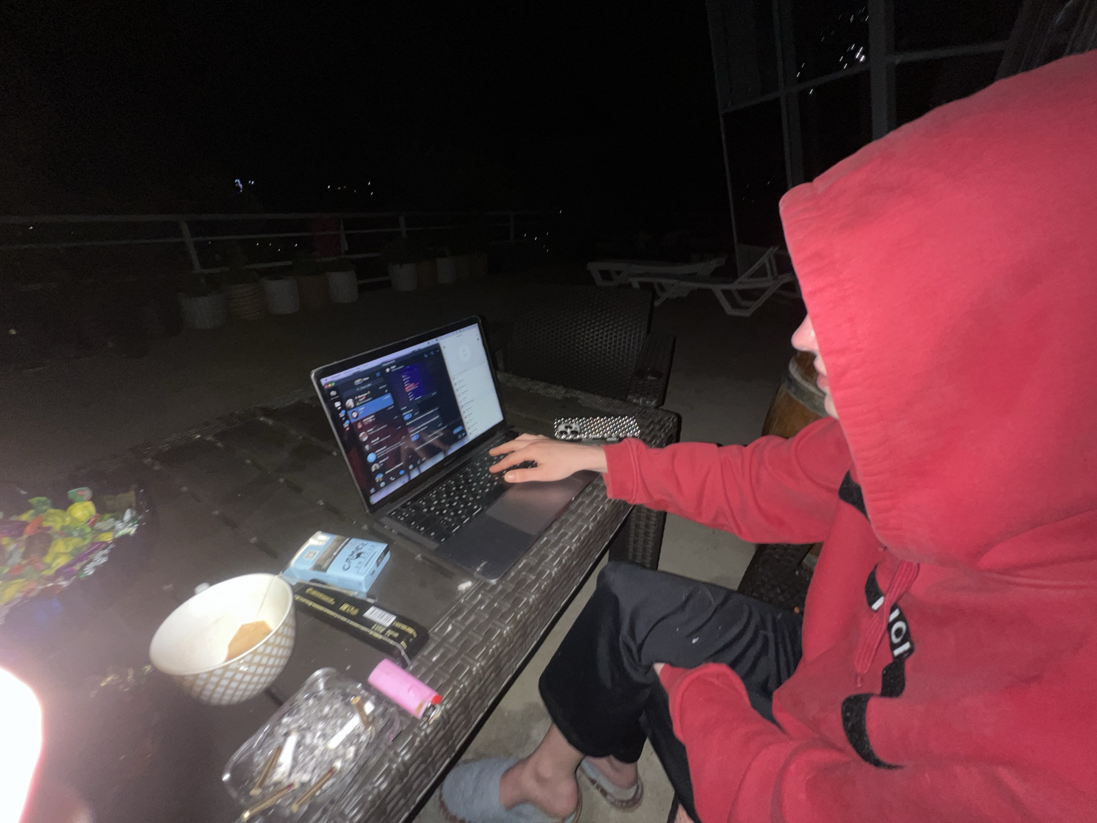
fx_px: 412
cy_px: 412
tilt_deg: -26.0
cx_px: 548
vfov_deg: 89.9
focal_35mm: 13
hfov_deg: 106.2
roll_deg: -0.6
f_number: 1.8
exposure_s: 1/36
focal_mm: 1.57
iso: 80
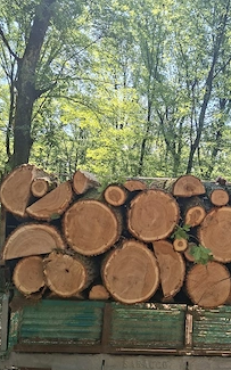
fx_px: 302
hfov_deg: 41.6
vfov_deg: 62.9
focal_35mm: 30
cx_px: 140
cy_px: 182
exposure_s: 1/385
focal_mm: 5.54
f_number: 1.8
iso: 50
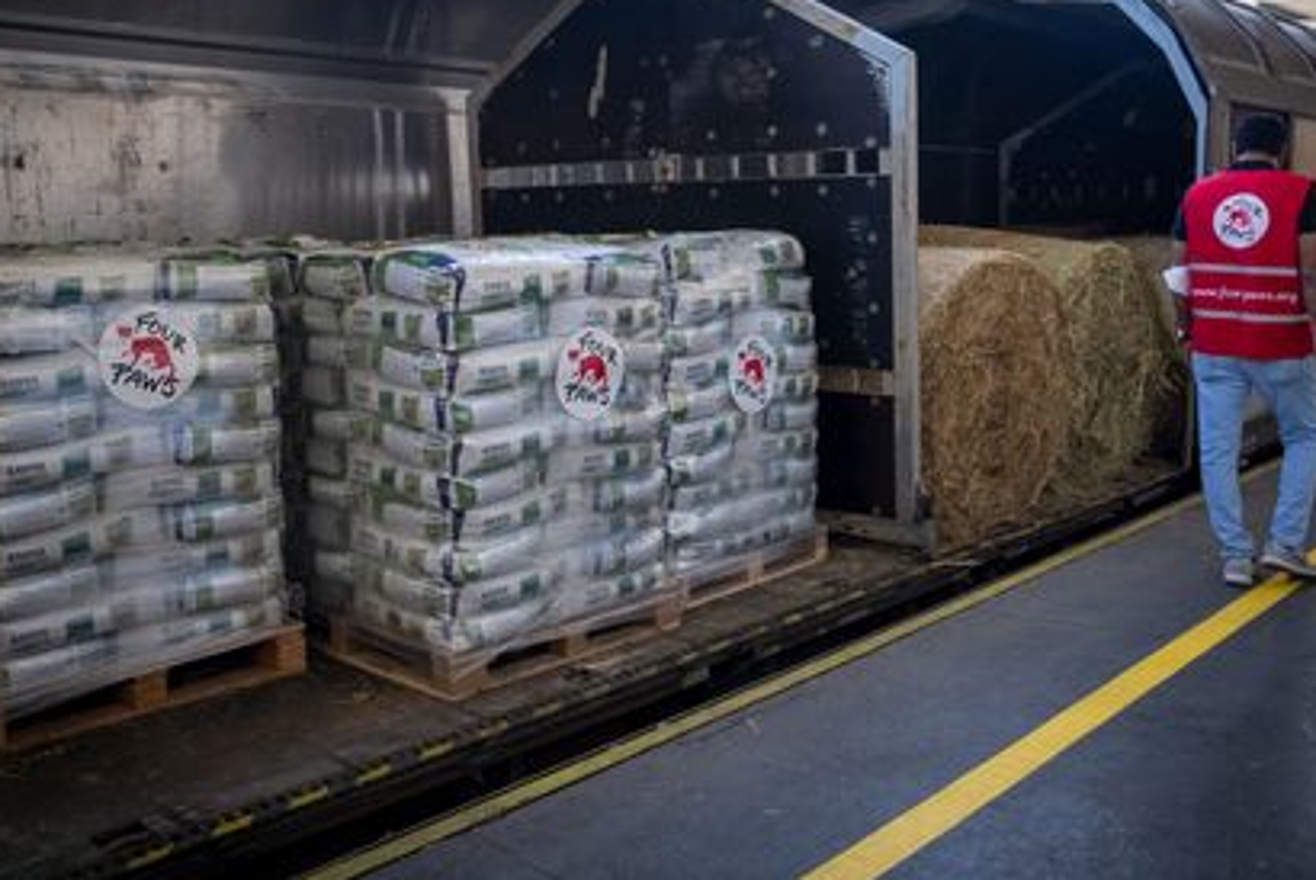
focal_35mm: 35
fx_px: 1280
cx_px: 661
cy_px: 353
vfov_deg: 37.8
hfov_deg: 54.4
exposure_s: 1/160
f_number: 4
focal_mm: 28
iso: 500
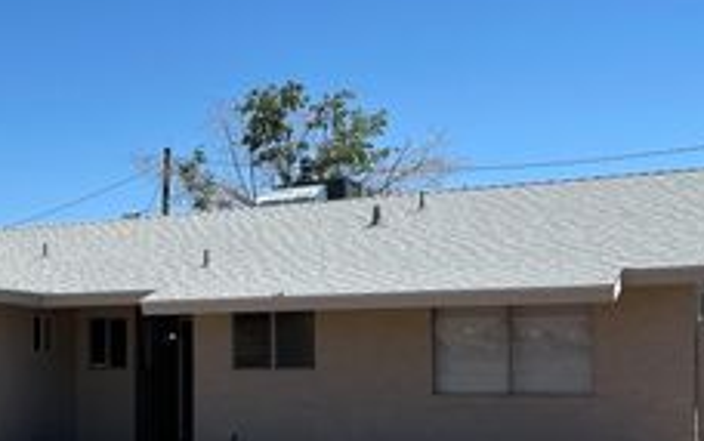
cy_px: 332
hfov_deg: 32.5
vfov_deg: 22.2
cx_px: 12
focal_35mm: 58
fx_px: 1114
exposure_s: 1/4902
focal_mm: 5.1
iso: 32
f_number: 1.6
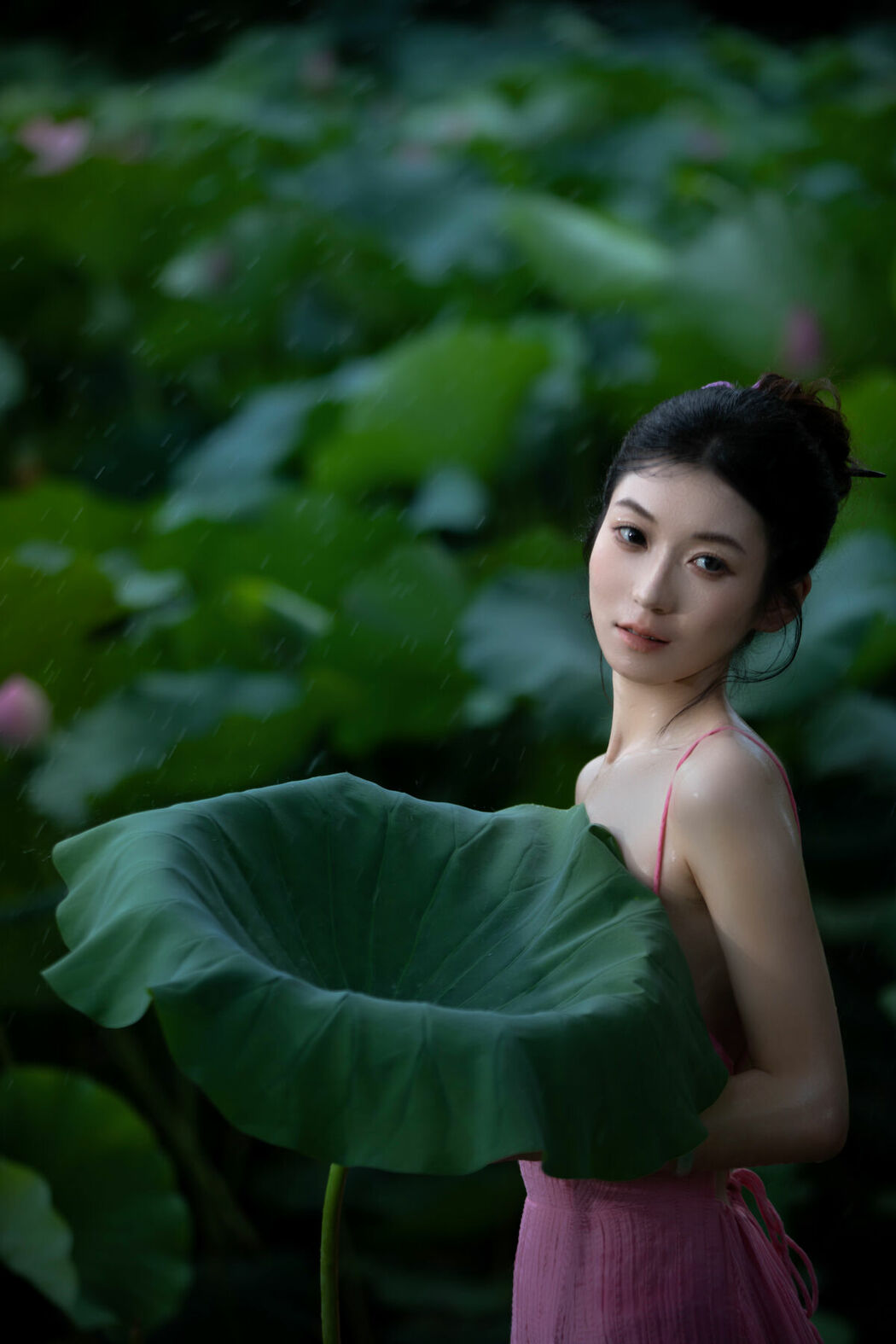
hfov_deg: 11.2
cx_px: 448
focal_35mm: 122
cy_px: 672
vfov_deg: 16.8
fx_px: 4554
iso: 100
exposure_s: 1/250
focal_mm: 123
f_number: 2.8
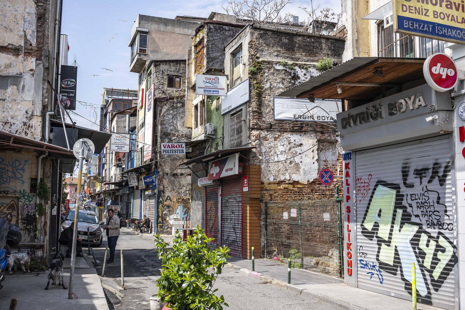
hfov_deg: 54.4
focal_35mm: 35
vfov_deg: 37.9
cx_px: 232
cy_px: 155
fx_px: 452
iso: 500
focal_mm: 35
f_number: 8
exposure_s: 1/640
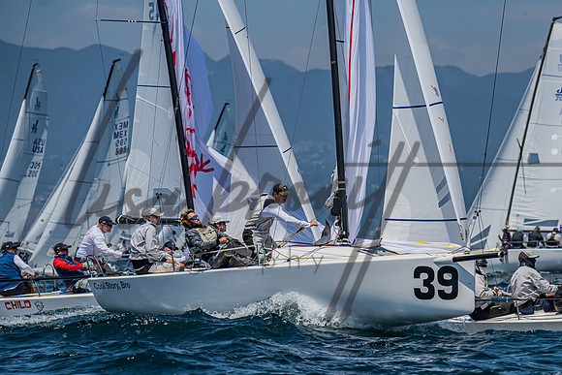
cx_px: 424
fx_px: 5254
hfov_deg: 6.1
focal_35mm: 336
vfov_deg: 4.1
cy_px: 263
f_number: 6.3
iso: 400
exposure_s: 1/2500
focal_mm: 220
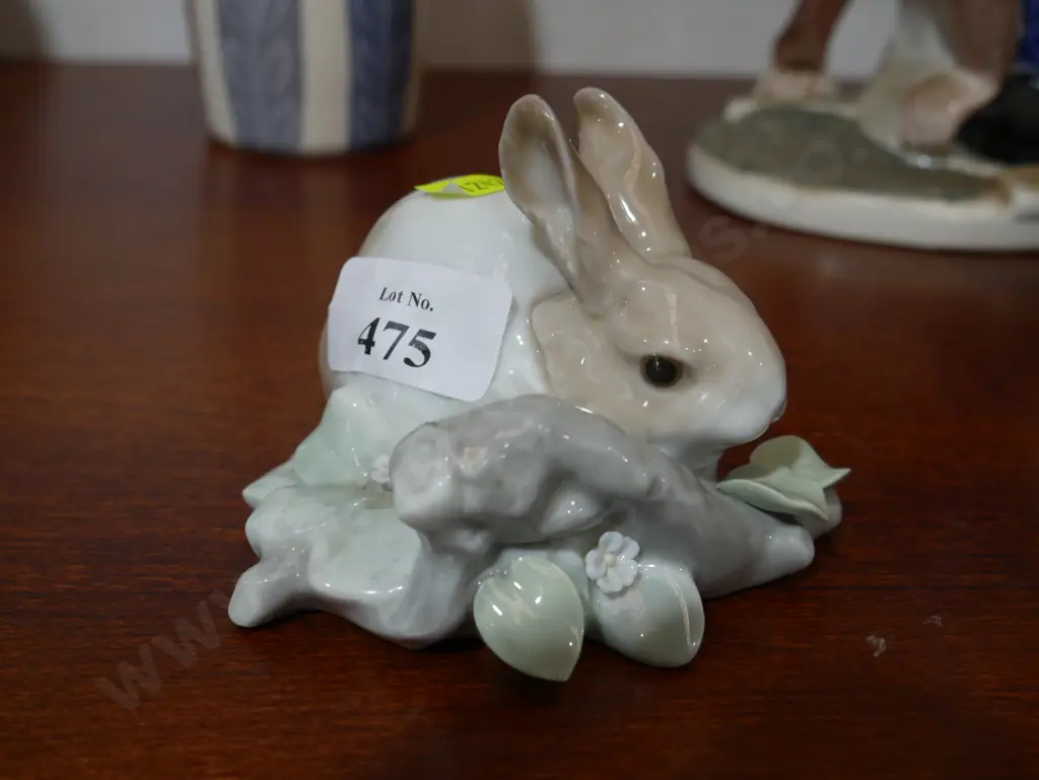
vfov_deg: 32.9
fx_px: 1321
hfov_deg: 42.9
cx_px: 520
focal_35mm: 44
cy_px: 390
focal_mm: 22
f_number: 4.7
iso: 320
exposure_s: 1/60
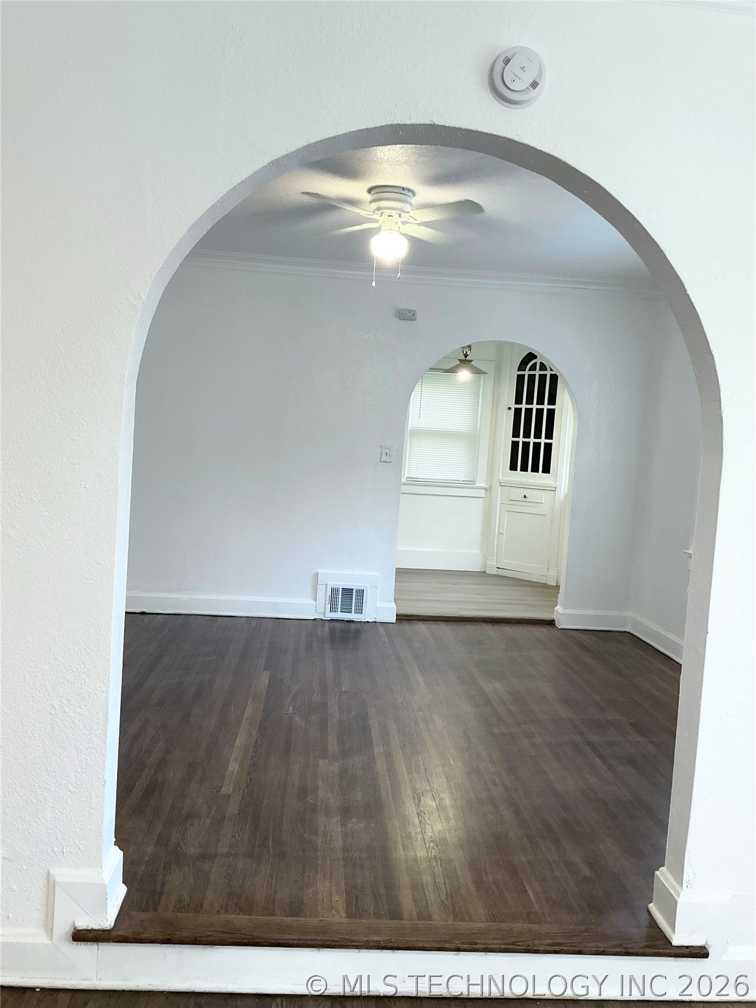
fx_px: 844
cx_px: 378
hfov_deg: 48.2
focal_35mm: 29
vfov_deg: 61.7
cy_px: 504
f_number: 1.8
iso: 100
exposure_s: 1/60
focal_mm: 3
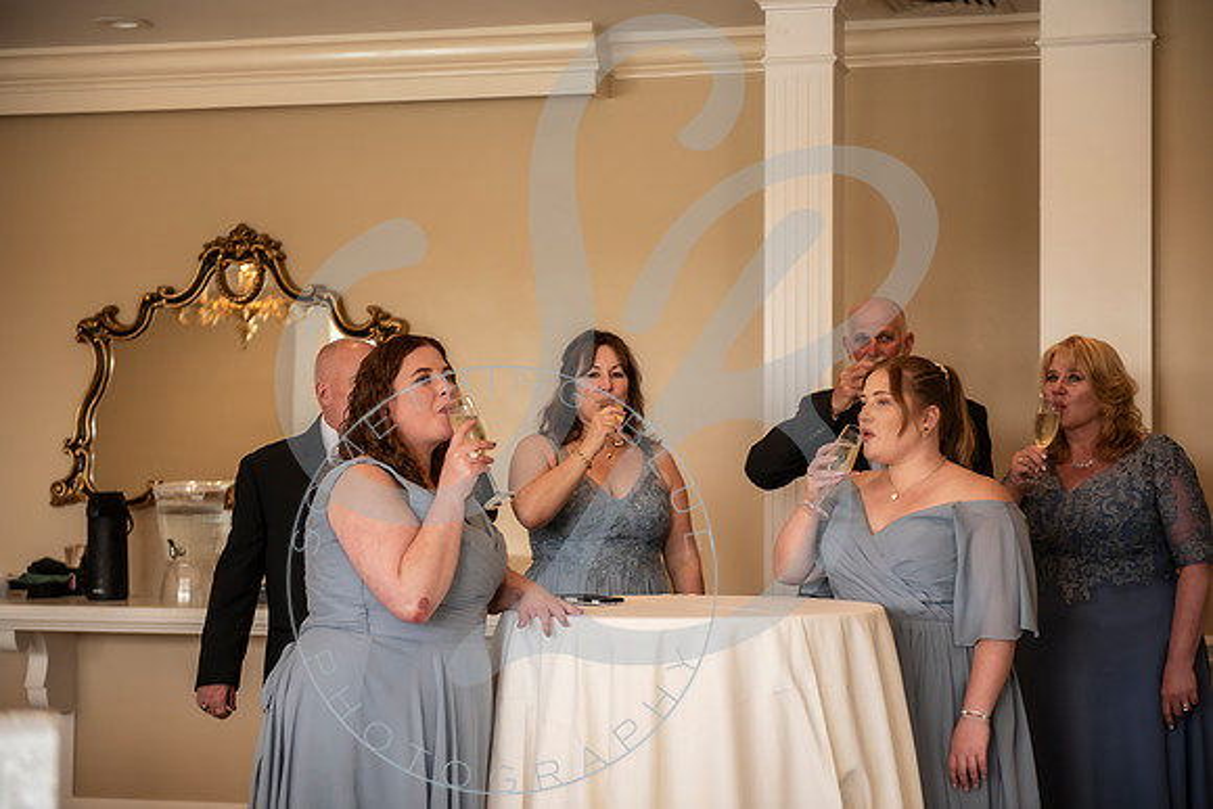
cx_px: 606
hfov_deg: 28.8
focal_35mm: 70
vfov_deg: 19.5
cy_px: 404
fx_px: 2359
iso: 400
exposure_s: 1/160
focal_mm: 70
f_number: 2.8
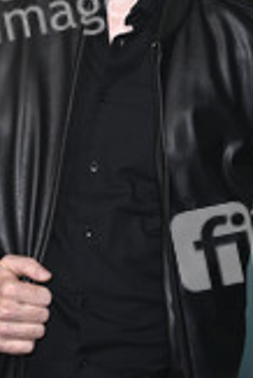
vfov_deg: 9.9
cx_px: 79
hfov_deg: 6.6
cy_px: 121
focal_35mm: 208
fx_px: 2188
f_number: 5.6
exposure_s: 1/250
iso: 640
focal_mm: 85
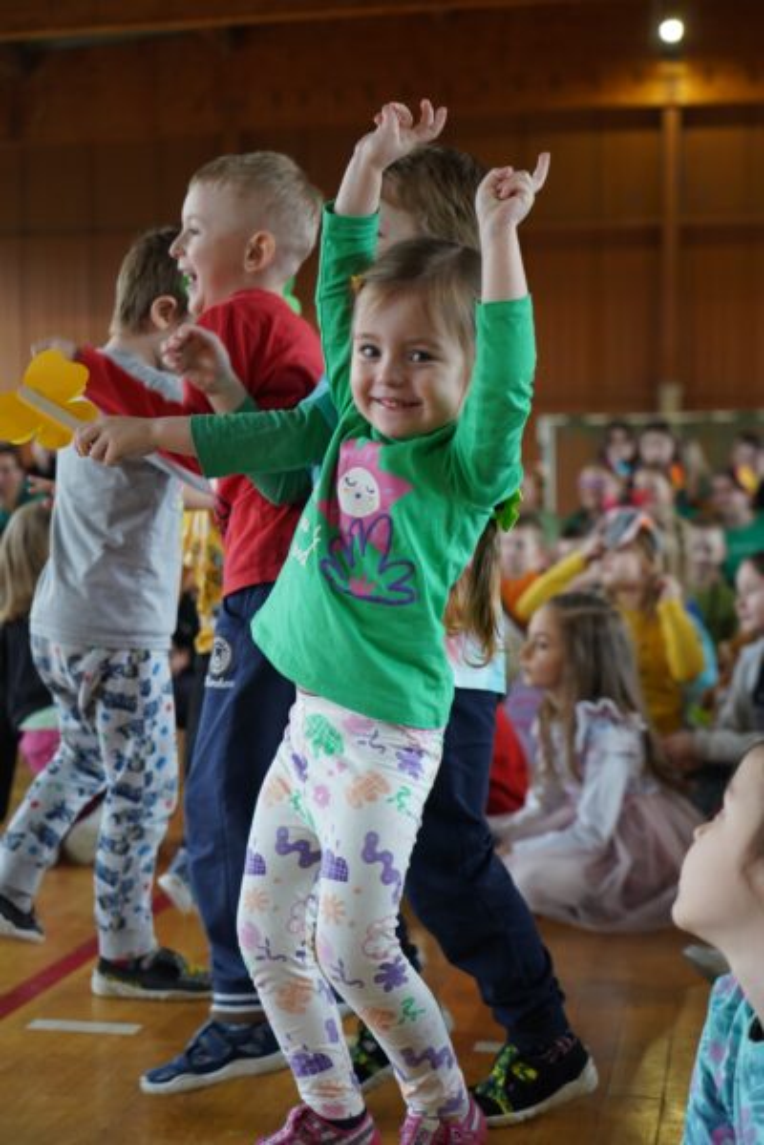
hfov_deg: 22.6
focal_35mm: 60
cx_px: 382
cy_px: 572
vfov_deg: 33.4
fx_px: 1910
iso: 1600
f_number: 4
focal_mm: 60
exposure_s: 1/160
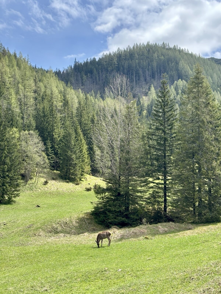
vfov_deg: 36.8
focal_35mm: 52
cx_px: 110
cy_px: 147
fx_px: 443
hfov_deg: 28.0
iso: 32
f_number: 1.6
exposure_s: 1/1178
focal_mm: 5.96
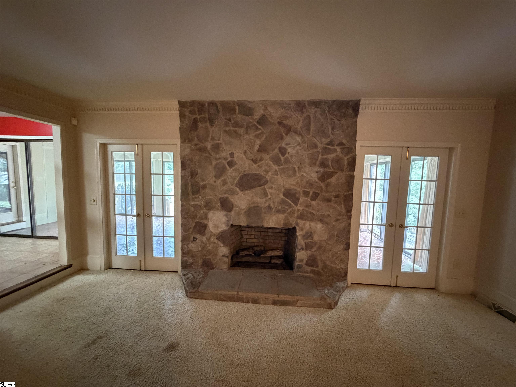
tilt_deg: -4.5
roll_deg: -2.1
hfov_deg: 102.1
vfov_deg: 85.7
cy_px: 194
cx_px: 258
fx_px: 209
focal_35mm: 14
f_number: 2.2
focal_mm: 2.22
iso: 1000
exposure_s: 1/40
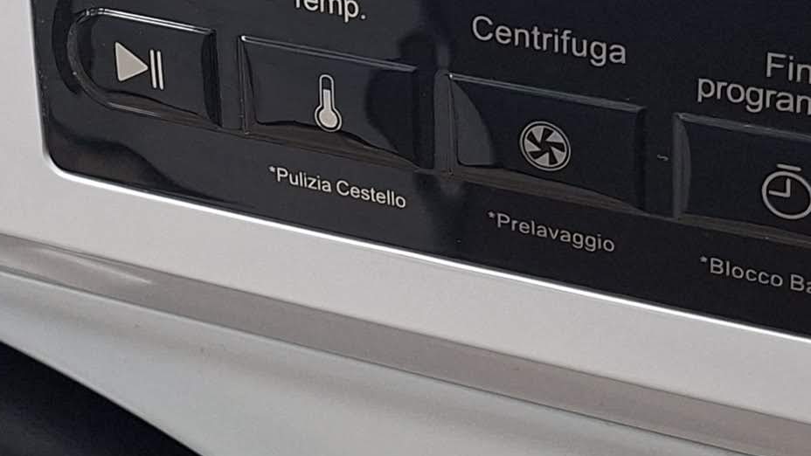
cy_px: -17
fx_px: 2322
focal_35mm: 108
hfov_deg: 19.7
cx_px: 259
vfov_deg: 11.1
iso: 200
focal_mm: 5.54
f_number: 1.8
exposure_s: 1/50
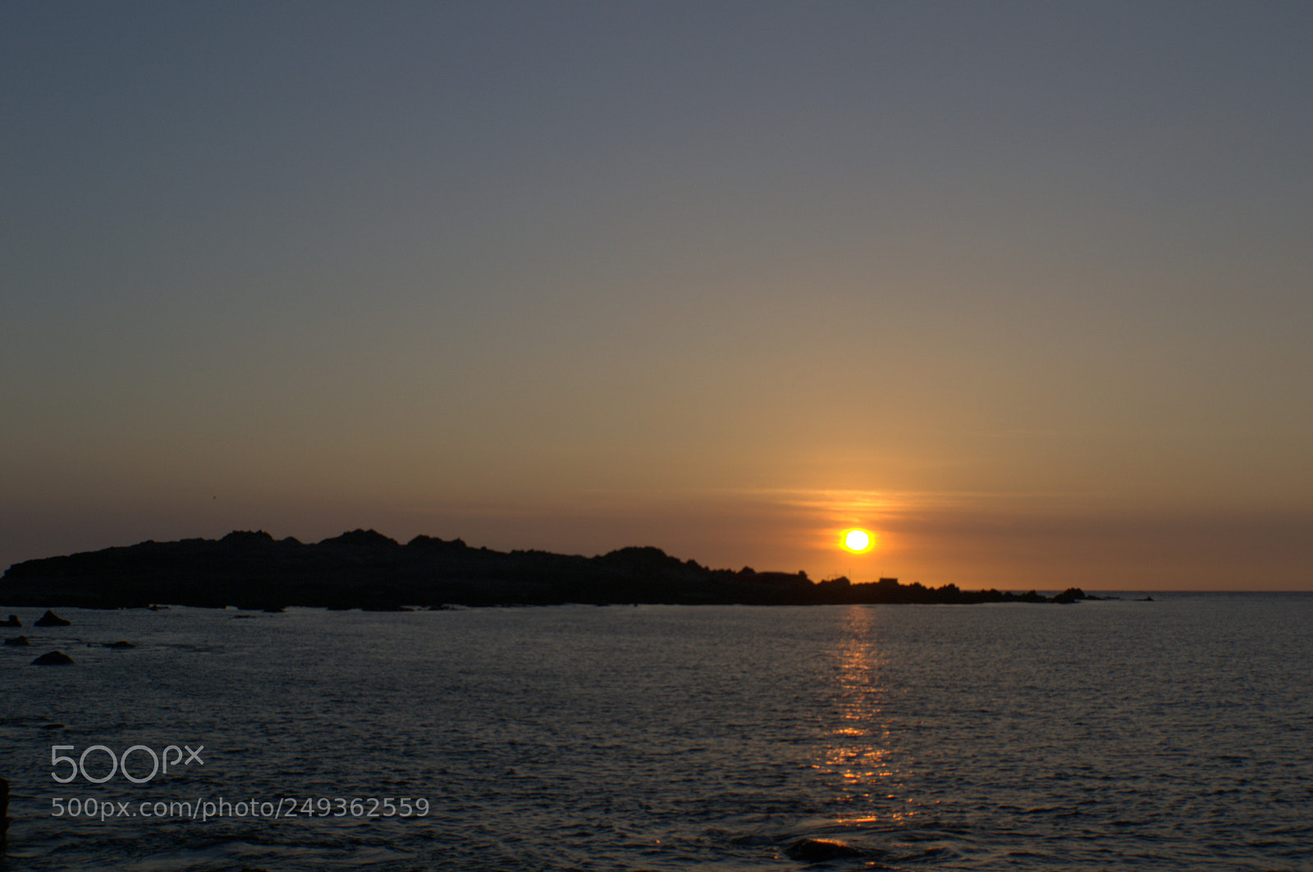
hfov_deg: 31.9
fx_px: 2295
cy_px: 436
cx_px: 656
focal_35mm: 63
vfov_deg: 21.5
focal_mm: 42
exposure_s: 1/250
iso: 100
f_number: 8
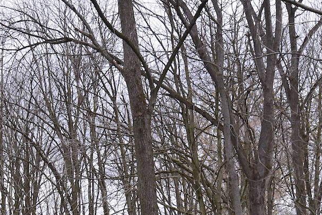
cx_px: 134
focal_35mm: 90
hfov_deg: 22.6
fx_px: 805
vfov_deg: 14.8
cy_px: 233
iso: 400
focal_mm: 24
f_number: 8
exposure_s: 1/80
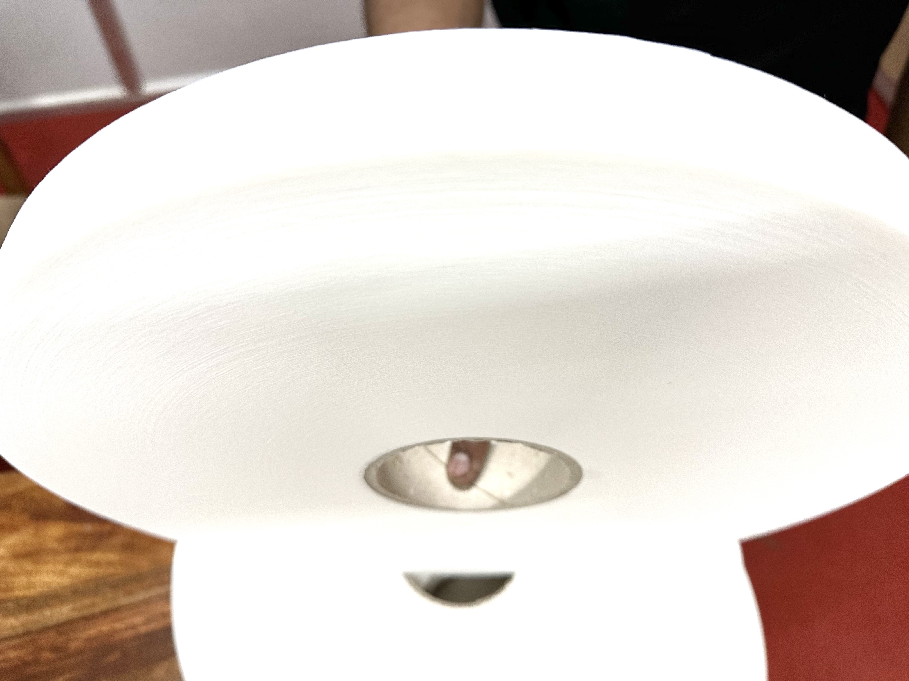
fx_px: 630
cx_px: 454
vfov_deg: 56.8
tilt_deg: -55.5
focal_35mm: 24
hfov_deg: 71.6
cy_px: 340
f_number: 1.78
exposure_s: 1/100
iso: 200
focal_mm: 6.86
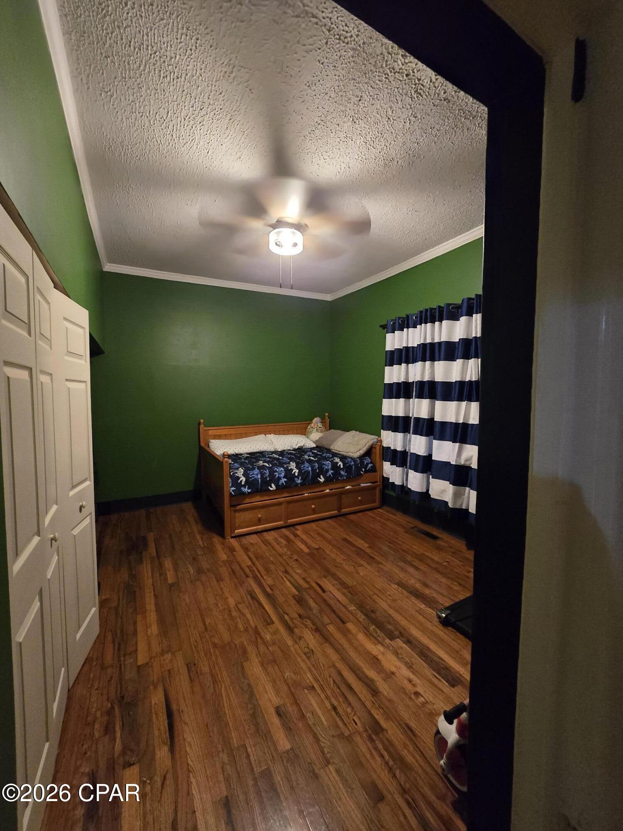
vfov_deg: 106.2
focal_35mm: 13
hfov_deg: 89.9
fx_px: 312
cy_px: 416
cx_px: 312
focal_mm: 2.2
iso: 1250
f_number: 2.2
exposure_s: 1/30
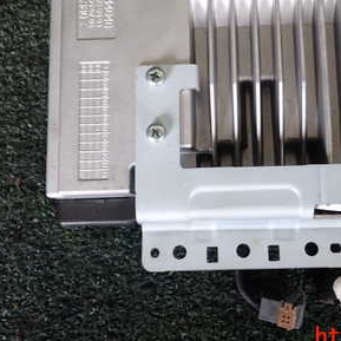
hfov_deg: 30.9
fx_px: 613
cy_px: 87
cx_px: 228
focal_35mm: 55
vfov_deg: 30.6
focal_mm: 5.4
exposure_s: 1/40
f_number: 2.3
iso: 200
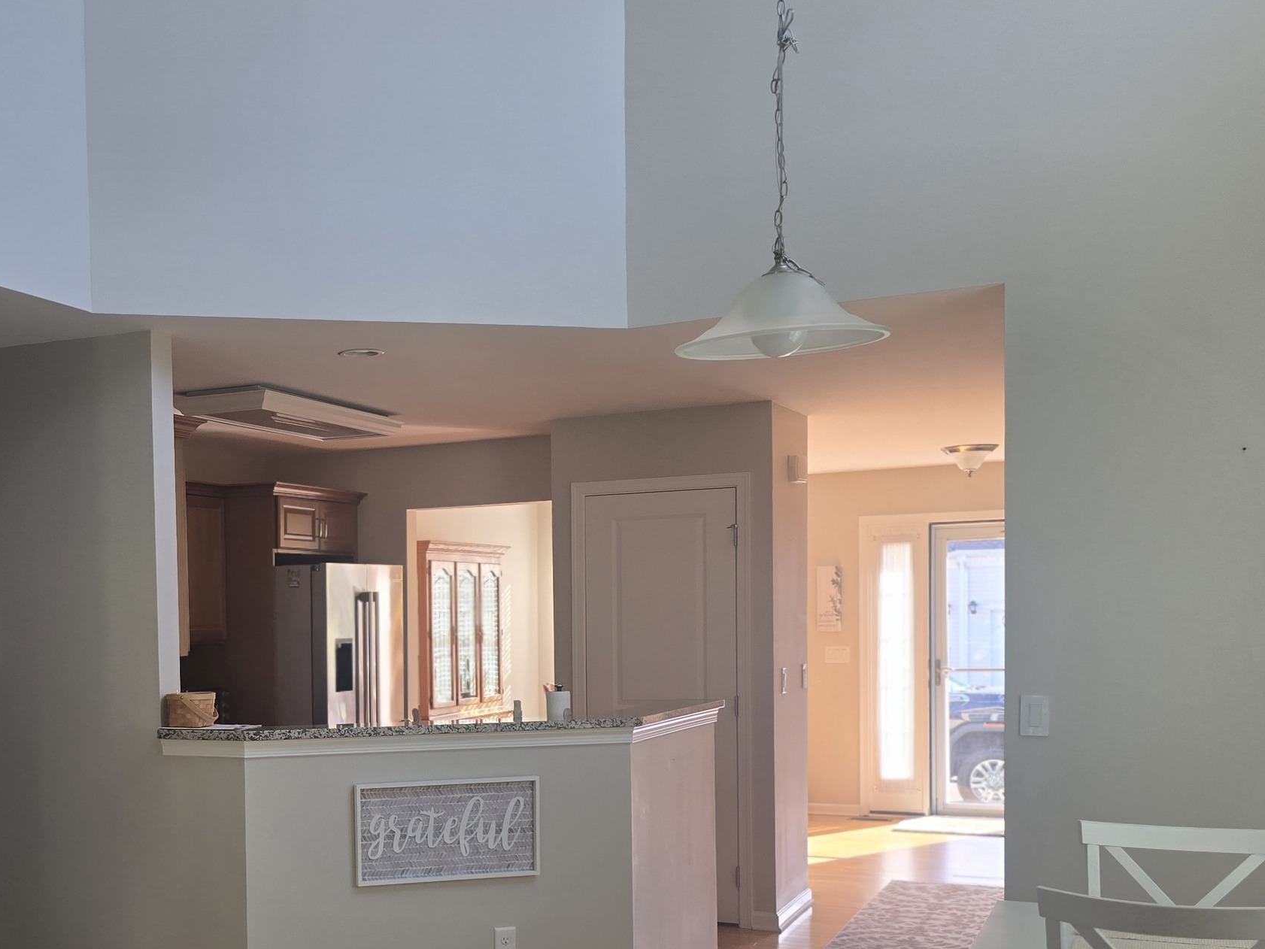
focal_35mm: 42
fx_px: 1535
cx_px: 273
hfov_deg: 43.0
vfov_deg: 33.8
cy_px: 685
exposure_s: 1/120
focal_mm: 6.3
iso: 50
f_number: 1.7
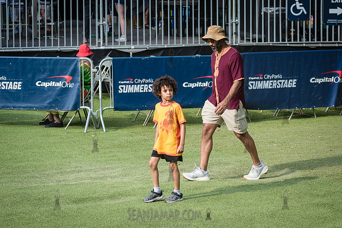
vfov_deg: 10.3
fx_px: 1267
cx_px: 211
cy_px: 108
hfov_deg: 15.4
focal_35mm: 133
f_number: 4.5
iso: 250
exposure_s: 1/500
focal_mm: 92
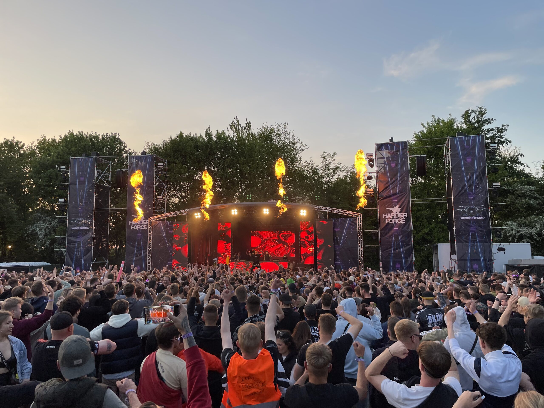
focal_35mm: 26
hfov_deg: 67.3
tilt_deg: +7.0
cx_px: 272
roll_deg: +0.2
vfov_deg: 53.1
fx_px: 409
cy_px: 204
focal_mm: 4.2
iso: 32
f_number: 1.6
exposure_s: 1/211
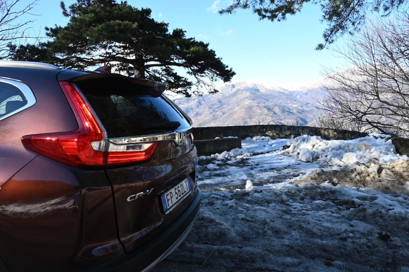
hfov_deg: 73.8
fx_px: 272
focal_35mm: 24
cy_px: 136
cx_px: 204
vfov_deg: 53.1
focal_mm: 24
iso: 280
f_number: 7.1
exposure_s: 1/250
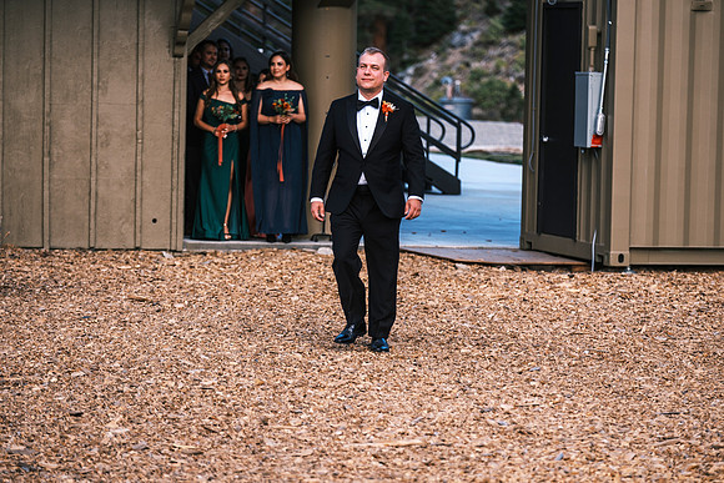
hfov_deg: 12.9
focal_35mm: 159
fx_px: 3198
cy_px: 242
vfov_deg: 8.6
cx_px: 362
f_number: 2.8
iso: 400
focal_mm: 106
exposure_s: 1/950
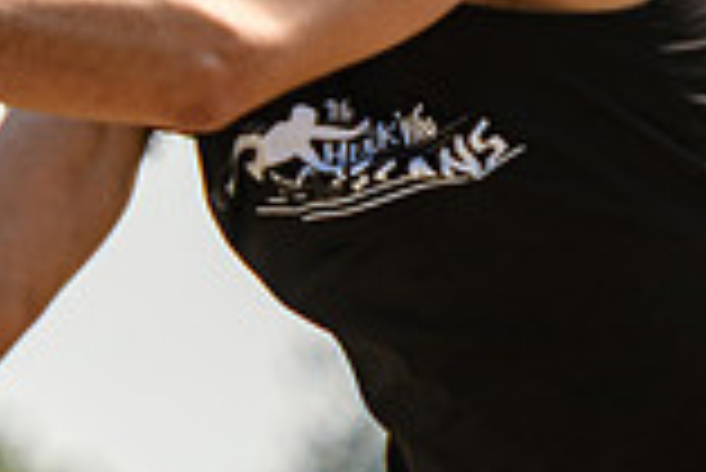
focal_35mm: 1222
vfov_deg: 1.1
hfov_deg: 1.7
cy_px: 80
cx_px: 195
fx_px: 23986
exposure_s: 1/1250
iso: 100
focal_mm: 140
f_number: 3.2
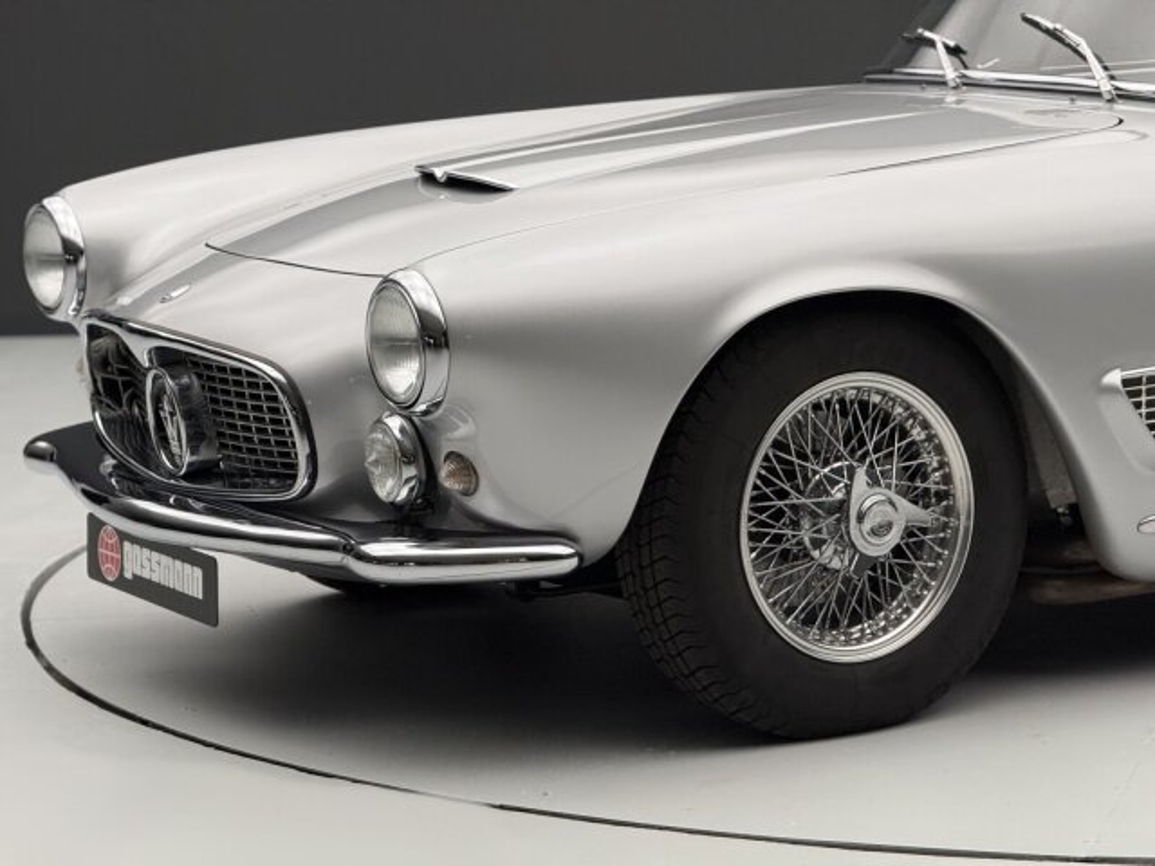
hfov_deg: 16.4
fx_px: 4004
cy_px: 433
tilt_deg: -8.7
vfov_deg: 12.3
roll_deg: +1.9
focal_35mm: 120
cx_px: 578
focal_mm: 15.66
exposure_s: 1/99
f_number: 2.8
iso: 125
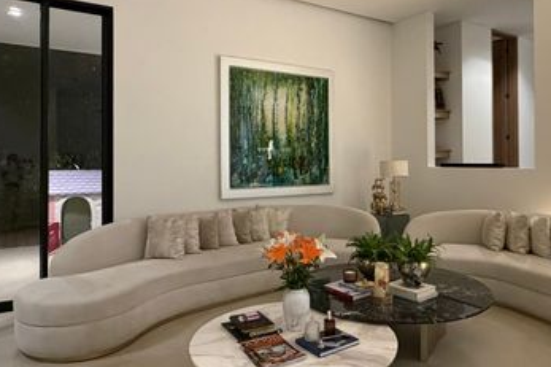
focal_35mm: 28
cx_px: 306
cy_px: 157
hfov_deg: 65.3
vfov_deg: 46.2
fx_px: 428
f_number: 2.2
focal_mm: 2.22
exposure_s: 1/60
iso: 800
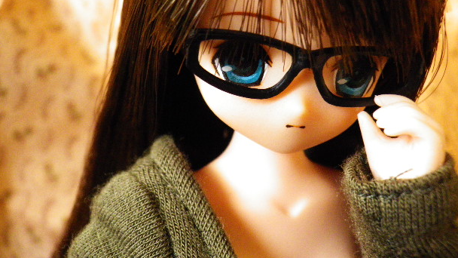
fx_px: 571
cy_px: 91
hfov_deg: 43.7
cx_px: 234
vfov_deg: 25.3
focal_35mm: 47
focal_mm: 7.3
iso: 500
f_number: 3.9
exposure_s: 1/50
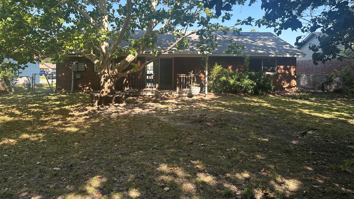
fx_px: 253
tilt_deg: -0.4
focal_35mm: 27
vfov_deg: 42.5
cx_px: 175
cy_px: 72
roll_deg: -0.6
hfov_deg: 69.9
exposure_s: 1/650
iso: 80
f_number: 1.78
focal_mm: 6.86
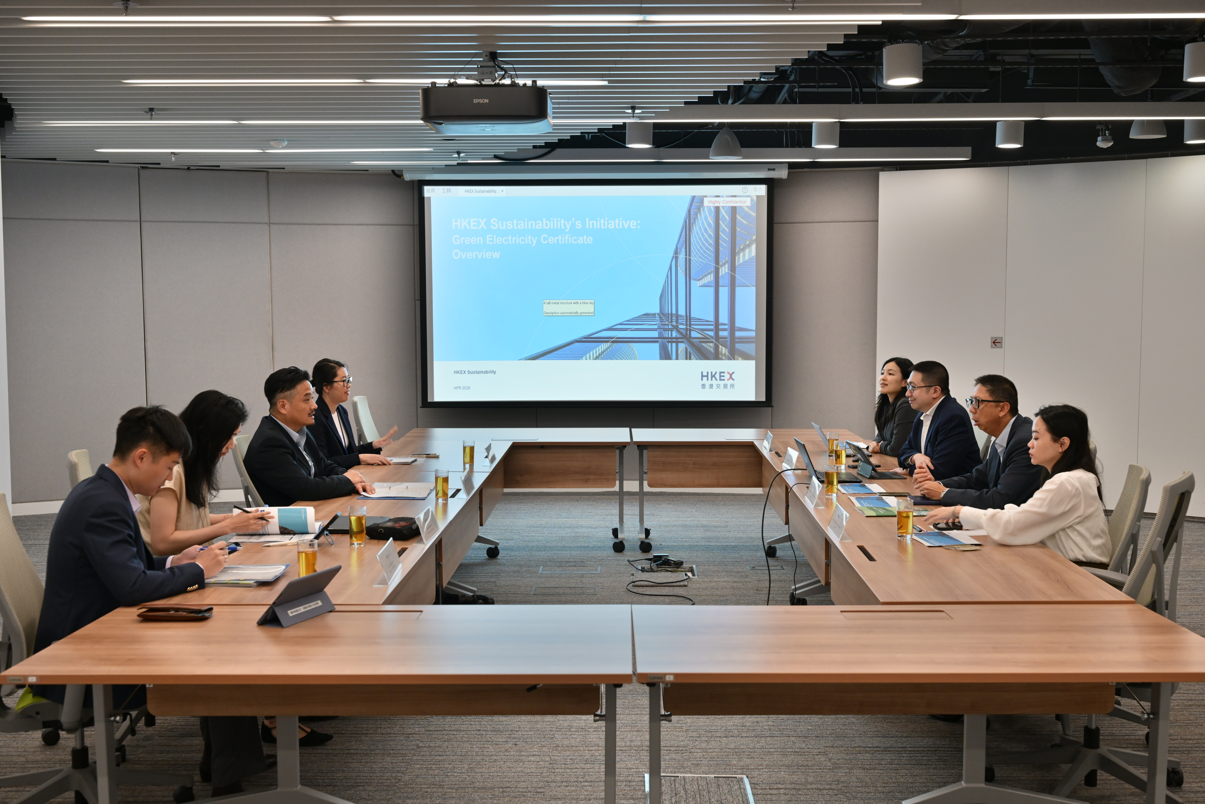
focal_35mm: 37
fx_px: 1238
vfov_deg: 35.9
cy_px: 407
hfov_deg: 51.9
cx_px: 615
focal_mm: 36
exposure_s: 1/125
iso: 1600
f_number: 5
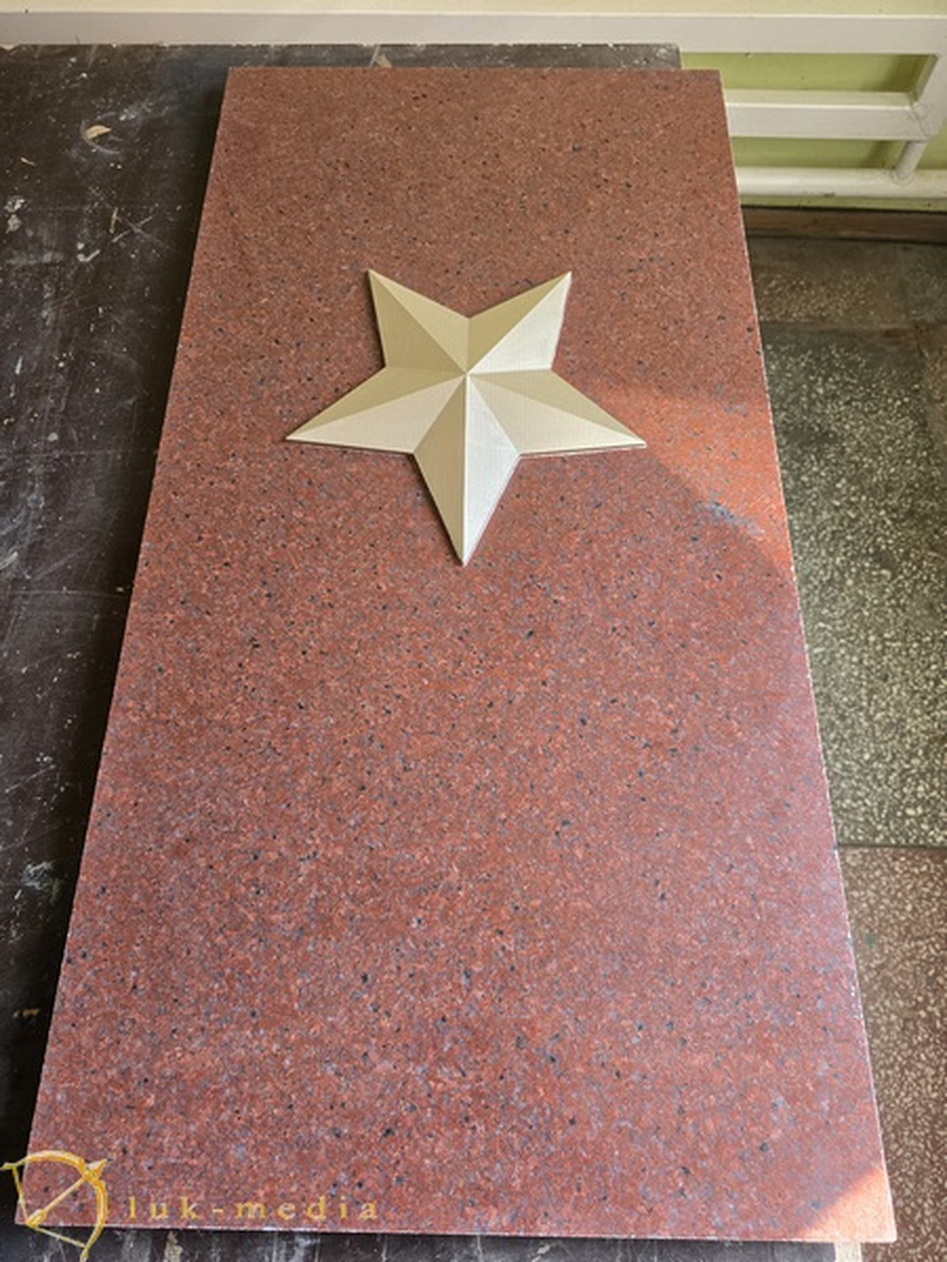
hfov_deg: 58.9
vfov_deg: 73.9
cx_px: 474
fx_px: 839
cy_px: 631
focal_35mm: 23
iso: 125
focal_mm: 6.3
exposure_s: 1/180
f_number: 1.7
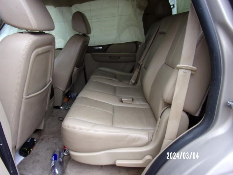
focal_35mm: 24
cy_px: 88
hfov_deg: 71.6
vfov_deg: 56.8
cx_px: 116
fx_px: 162
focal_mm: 4.3
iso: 80
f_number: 3.3
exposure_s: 1/38
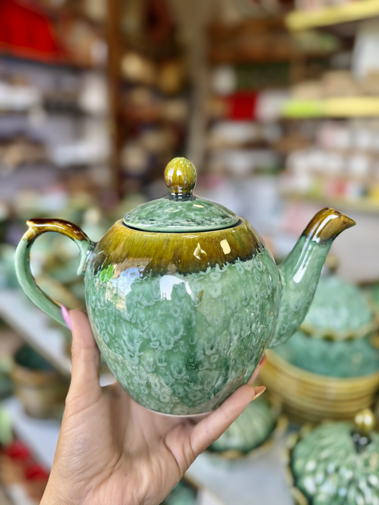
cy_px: 252
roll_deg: -1.7
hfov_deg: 56.8
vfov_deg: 71.6
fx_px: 350
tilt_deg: -18.6
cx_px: 190
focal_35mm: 24
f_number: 1.78
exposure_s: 1/121
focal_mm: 6.76
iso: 64
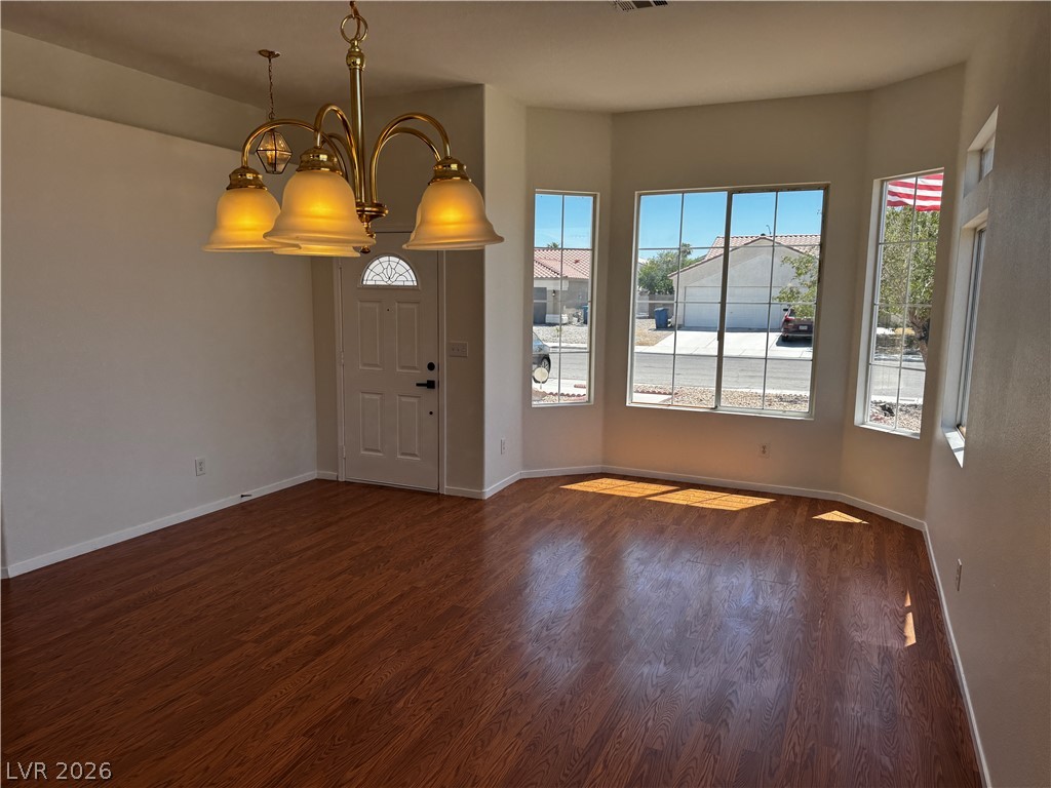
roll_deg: -1.1
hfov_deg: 71.6
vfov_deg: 56.8
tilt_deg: -9.1
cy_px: 394
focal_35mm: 24
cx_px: 526
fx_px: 729
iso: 80
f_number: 1.78
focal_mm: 6.76
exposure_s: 1/1524
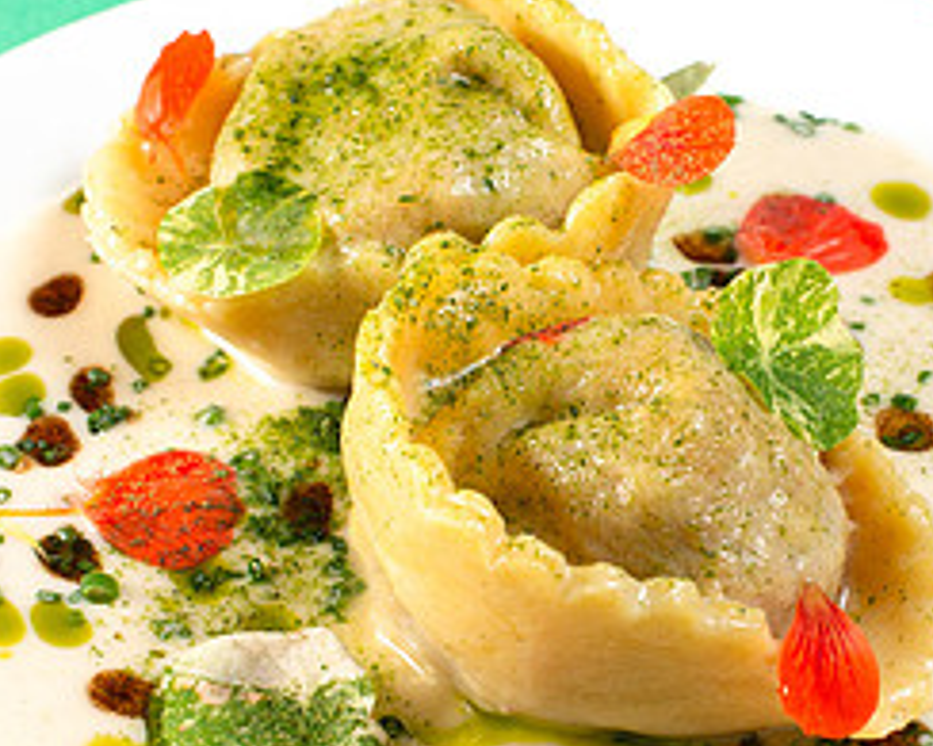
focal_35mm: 130
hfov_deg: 14.8
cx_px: 607
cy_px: 520
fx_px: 3588
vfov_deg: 11.8
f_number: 9
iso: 200
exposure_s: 1/200
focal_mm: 50
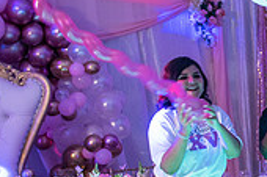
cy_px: 93
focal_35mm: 82
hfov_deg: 22.5
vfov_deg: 16.6
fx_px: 608
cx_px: 336
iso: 1250
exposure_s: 1/60
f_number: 3.2
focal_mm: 24
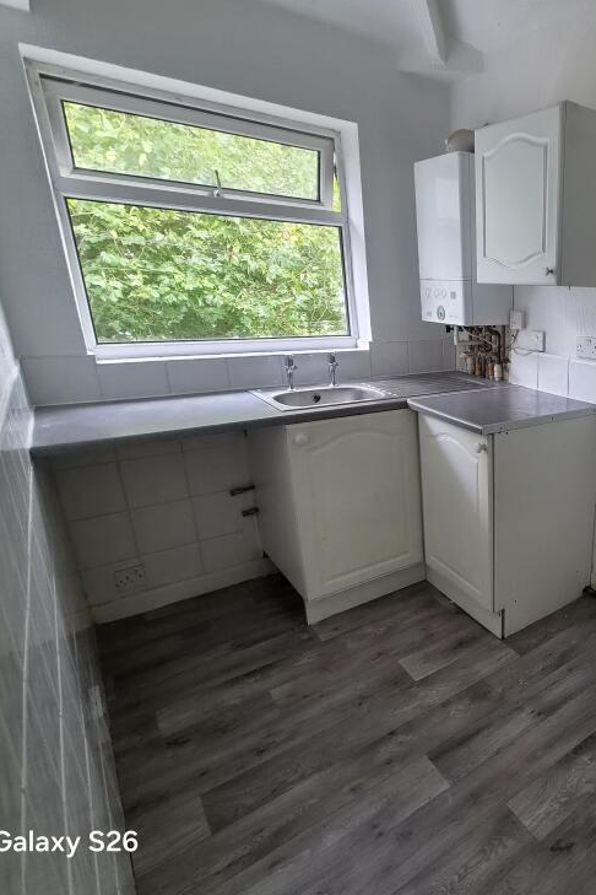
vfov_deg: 86.9
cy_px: 443
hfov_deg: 53.8
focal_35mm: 19
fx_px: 472
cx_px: 567
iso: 250
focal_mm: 2.2
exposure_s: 1/100
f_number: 2.2
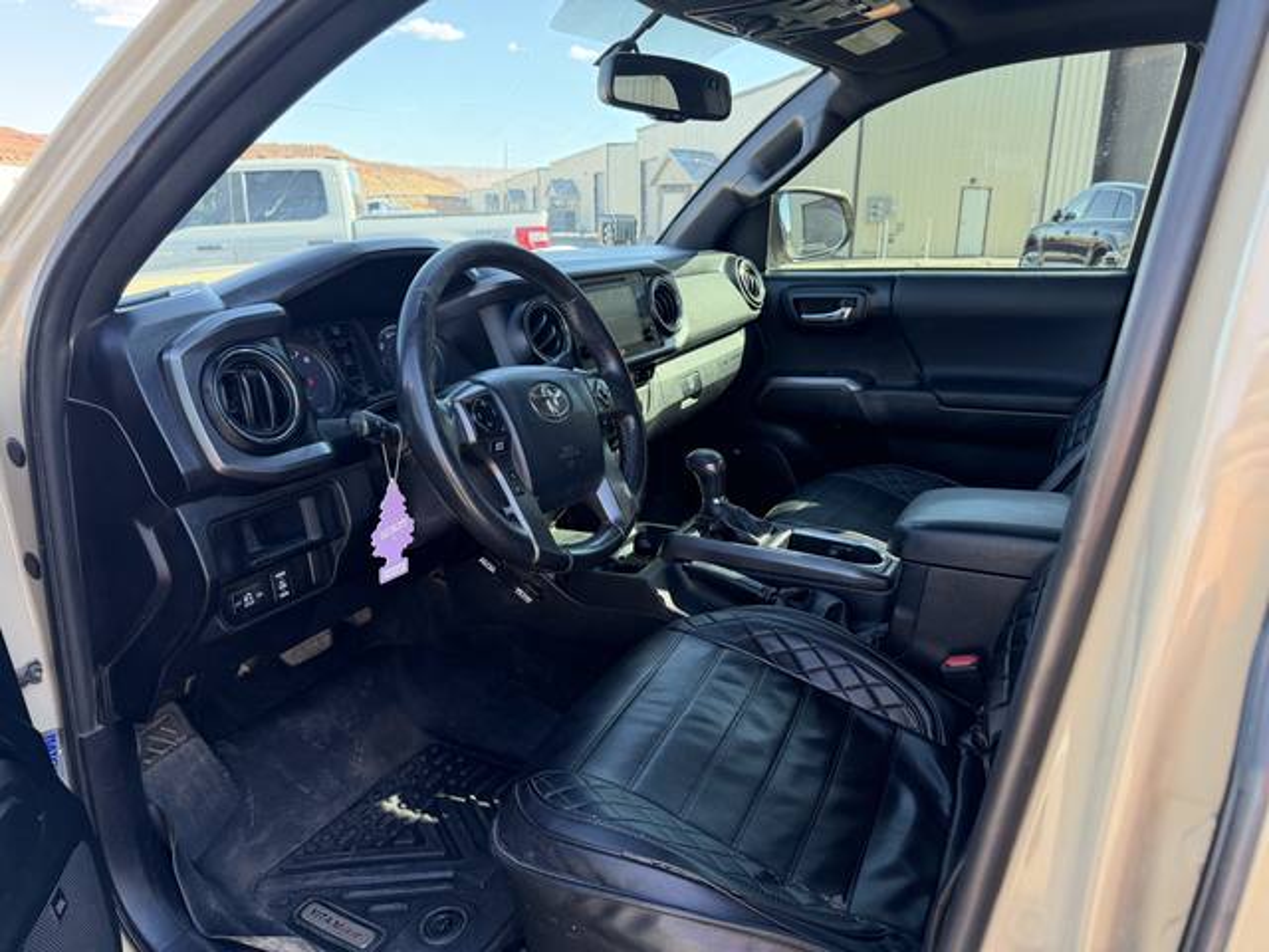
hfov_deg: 71.6
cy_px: 476
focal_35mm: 24
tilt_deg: -15.9
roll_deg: +0.5
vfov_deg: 56.8
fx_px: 880
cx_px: 634
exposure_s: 1/216
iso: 160
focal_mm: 6.76
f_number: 1.78
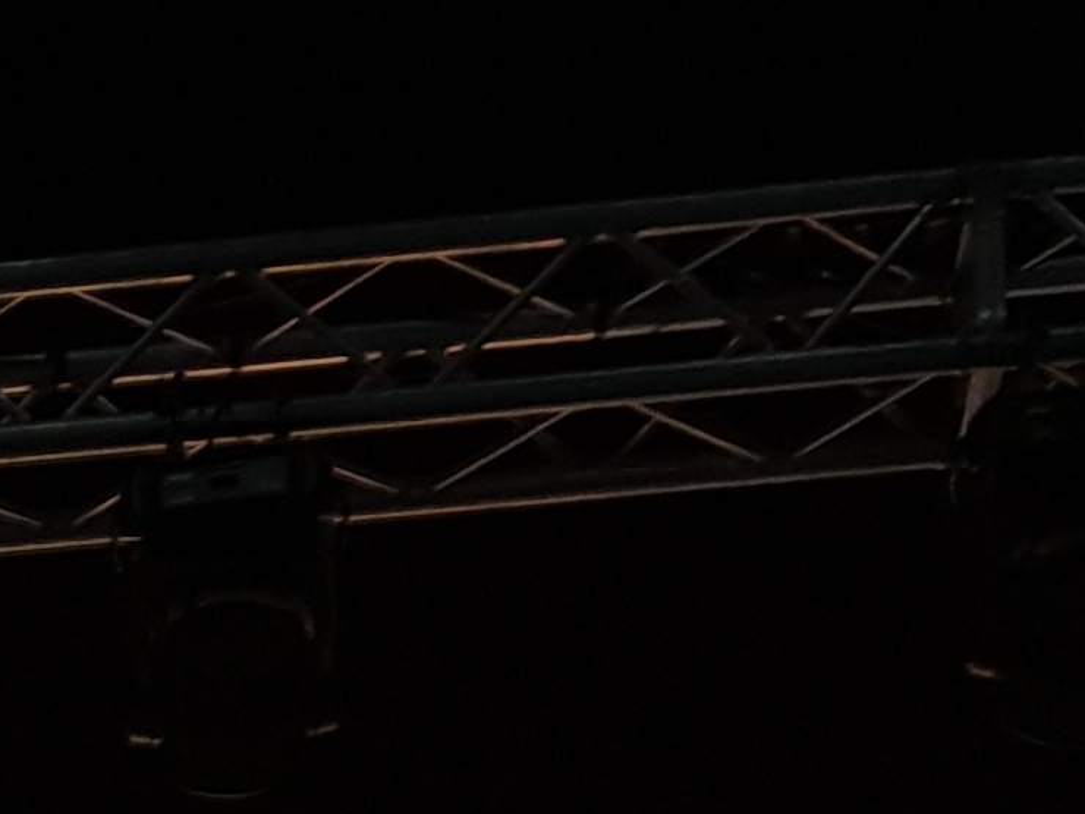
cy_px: 2542
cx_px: -540
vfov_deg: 8.2
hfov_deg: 12.5
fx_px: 4702
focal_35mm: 150
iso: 50
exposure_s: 1/50
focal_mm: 5.23
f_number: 1.8
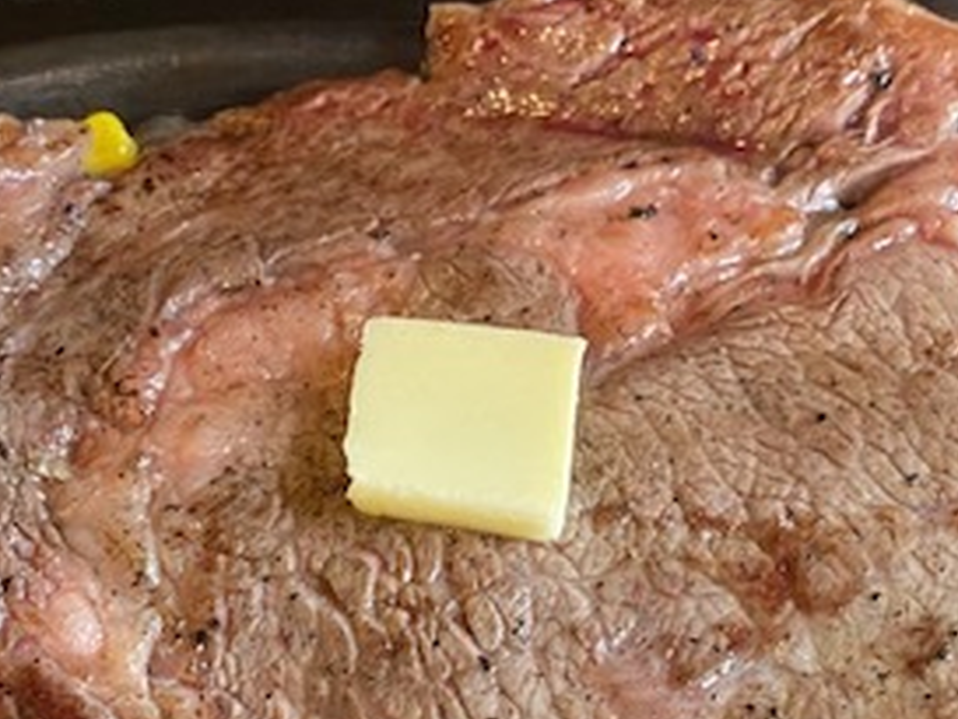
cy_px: 540
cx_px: 432
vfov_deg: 23.8
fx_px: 1689
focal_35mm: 61
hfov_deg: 31.6
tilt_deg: -53.7
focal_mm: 4.25
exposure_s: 1/33
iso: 400
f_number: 1.8
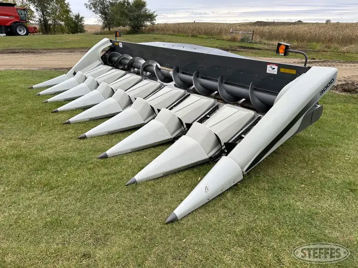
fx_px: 248
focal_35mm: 24
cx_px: 179
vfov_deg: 56.8
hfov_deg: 71.6
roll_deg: +0.3
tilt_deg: -21.3
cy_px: 134
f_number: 1.78
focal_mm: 6.86
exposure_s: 1/121
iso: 64
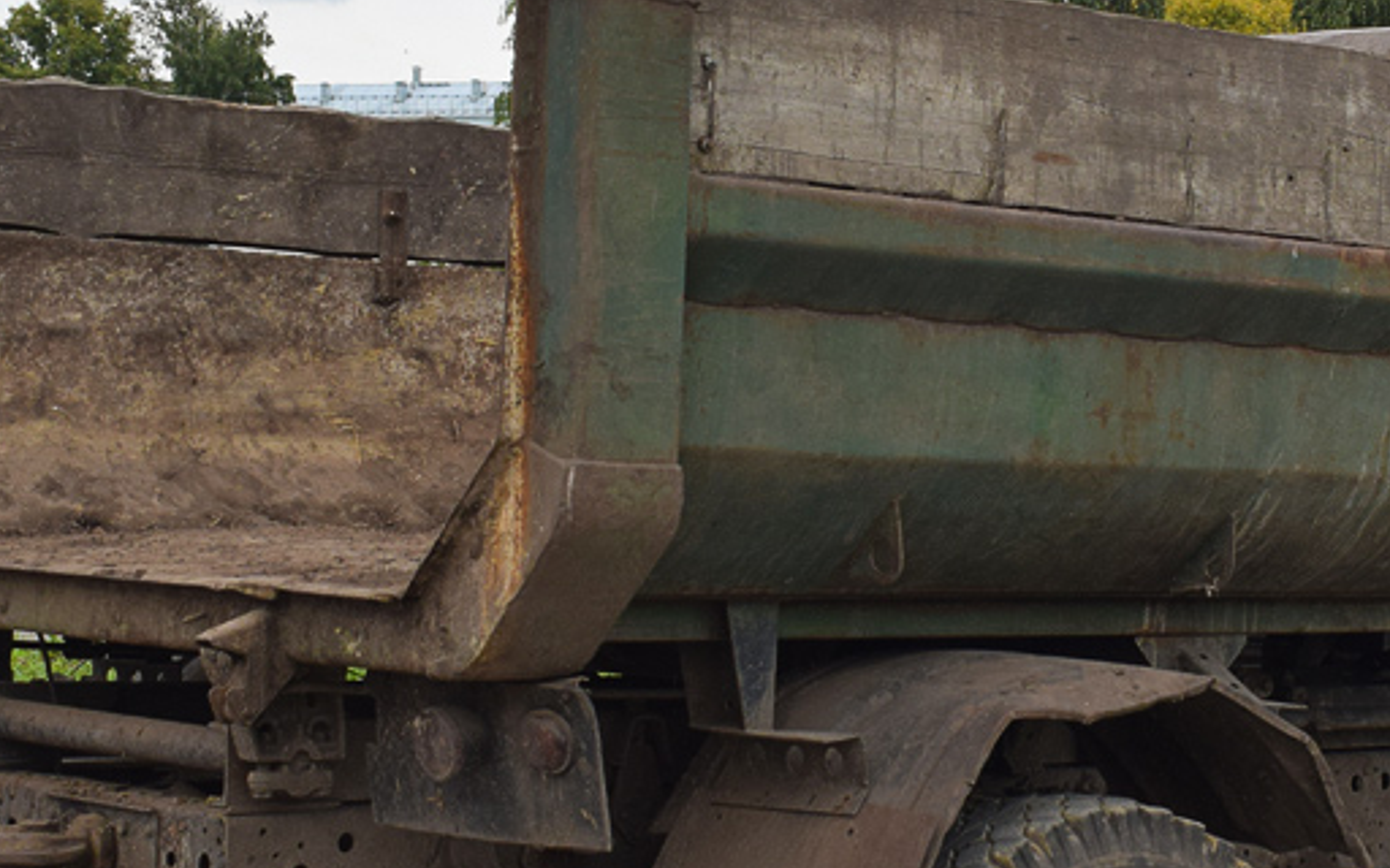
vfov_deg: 15.2
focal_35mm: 86
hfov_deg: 23.8
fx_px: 3258
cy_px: 494
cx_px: 1070
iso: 400
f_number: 6.3
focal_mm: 24
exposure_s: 1/640
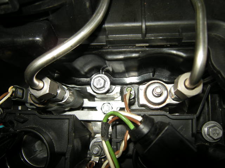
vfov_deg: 49.7
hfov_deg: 63.4
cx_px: 112
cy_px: 84
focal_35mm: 28
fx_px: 182
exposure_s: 1/60
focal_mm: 4.7
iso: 64
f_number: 2.8
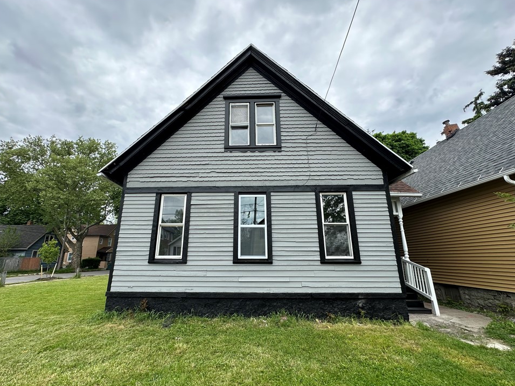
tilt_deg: +15.0
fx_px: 223
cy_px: 199
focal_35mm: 15
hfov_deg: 98.1
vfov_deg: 81.7
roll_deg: -0.3
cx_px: 242
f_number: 2.2
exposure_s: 1/807
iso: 40
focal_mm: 2.22
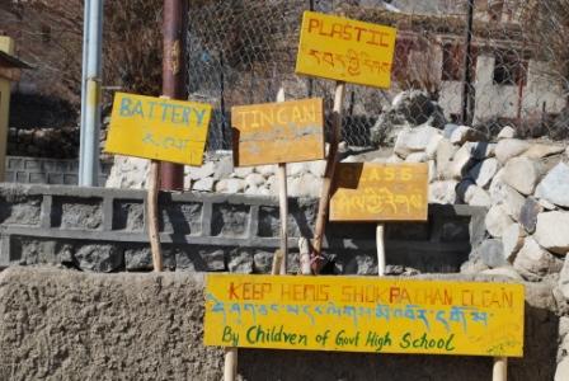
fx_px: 1306
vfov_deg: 16.6
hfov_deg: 24.6
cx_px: 284
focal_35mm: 82
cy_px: 190
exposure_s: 1/320
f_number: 9
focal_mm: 55
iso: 100
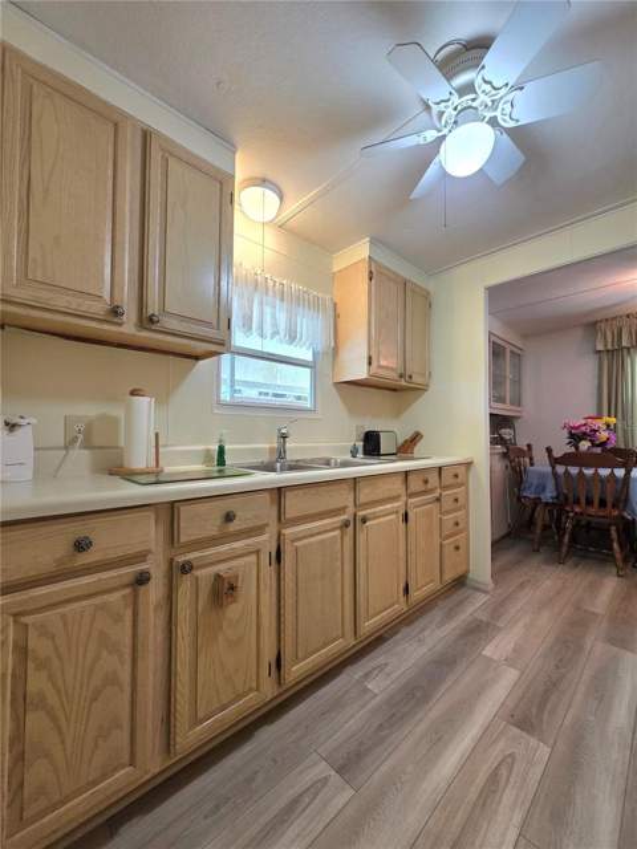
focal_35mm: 13
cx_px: 318
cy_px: 424
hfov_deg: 89.9
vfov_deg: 106.2
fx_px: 319
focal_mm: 2.2
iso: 250
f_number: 1.9
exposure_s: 1/120
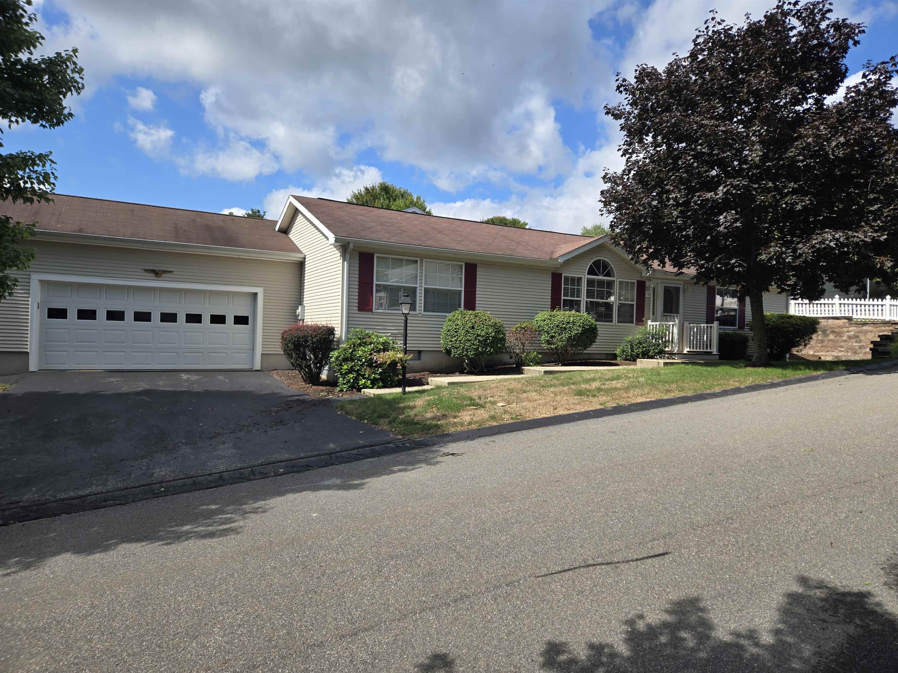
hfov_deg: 73.9
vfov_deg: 58.9
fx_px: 597
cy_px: 336
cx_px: 449
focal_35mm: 23
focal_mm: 5.4
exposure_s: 1/1453
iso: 25
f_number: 1.8
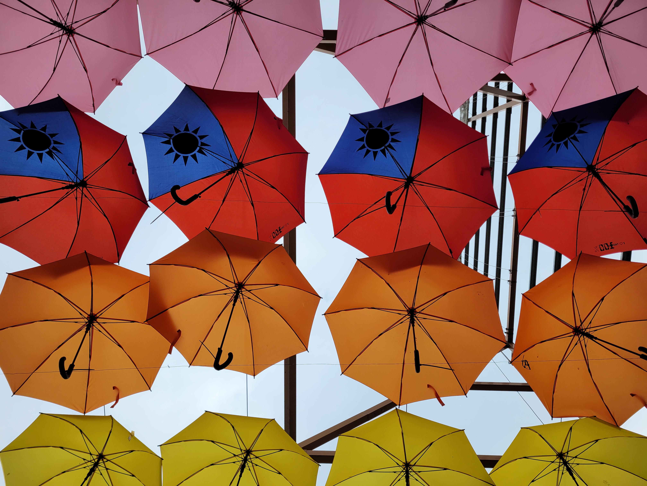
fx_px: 486
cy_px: 243
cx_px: 324
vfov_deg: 53.1
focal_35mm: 26
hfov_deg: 67.3
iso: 40
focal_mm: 5.4
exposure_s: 1/1839
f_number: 1.8
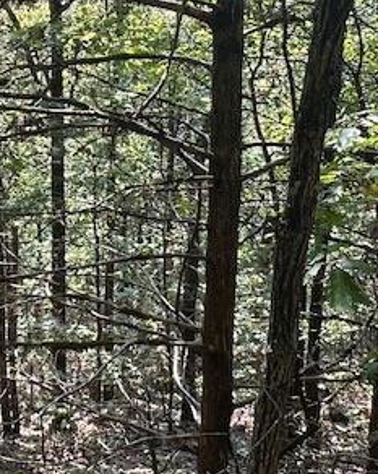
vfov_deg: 31.1
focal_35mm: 60
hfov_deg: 24.0
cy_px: 143
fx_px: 840
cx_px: -16
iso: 40
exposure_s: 1/99
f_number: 2.2
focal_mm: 2.22
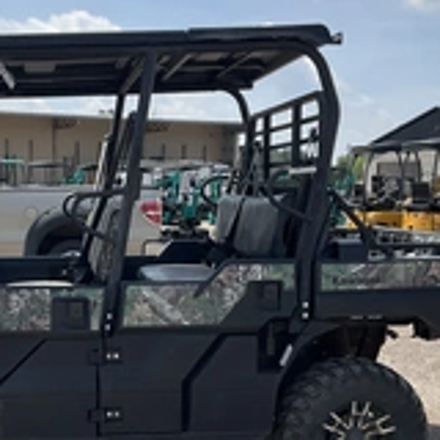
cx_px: 118
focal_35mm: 64
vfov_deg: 26.7
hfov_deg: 26.6
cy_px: 311
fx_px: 920
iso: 25
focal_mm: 3
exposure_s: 1/1912
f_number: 1.8
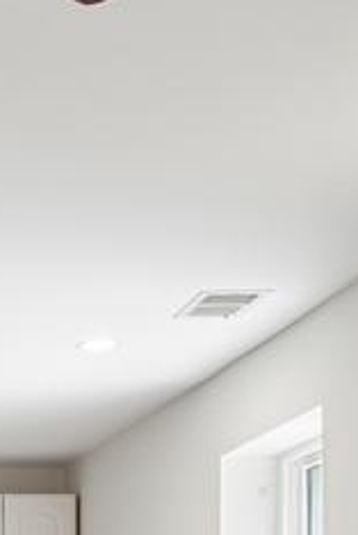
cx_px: -417
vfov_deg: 15.6
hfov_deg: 10.2
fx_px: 1817
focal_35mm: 122
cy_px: 784
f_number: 8
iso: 200
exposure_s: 1/6
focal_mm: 14
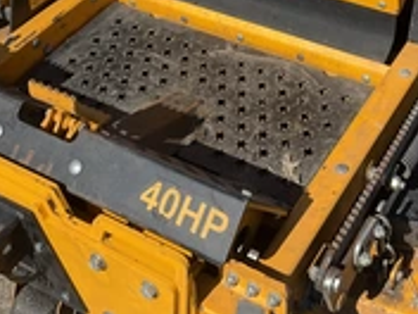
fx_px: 797
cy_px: -2
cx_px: 223
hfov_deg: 29.4
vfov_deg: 21.4
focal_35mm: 66
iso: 25
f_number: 1.8
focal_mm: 3
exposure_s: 1/1984
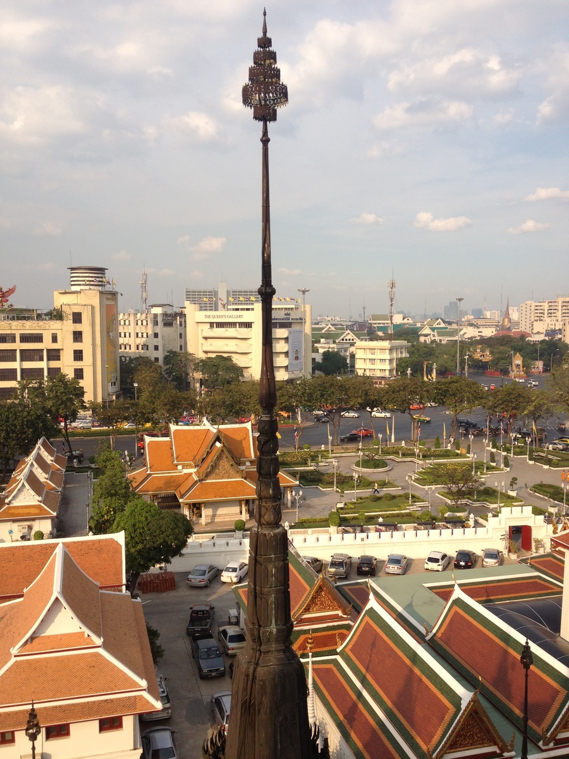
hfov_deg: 40.7
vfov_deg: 52.6
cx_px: 284
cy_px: 380
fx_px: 767
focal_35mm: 35
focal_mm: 4.28
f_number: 2.4
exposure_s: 1/1022
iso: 64
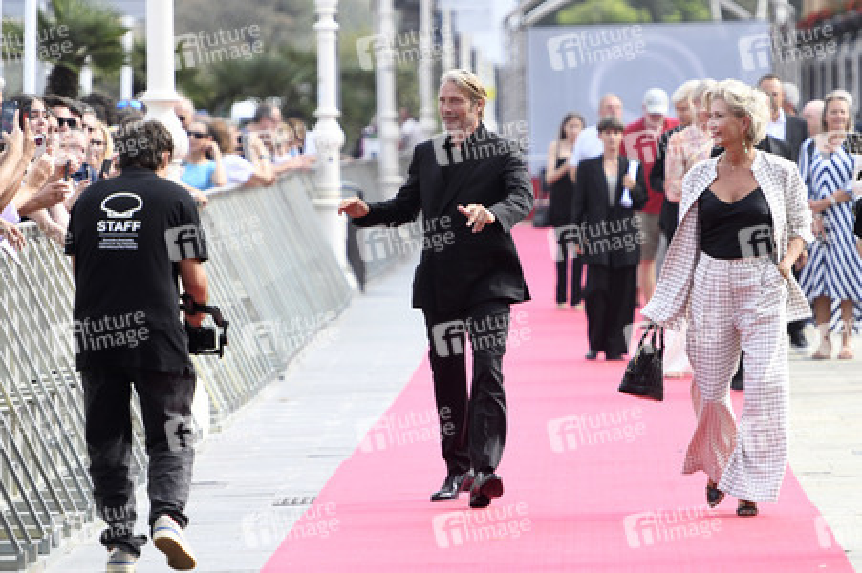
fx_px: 6460
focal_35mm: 270
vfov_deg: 5.1
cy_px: 286
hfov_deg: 7.6
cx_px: 431
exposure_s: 1/800
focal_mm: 270
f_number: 5.6
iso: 800
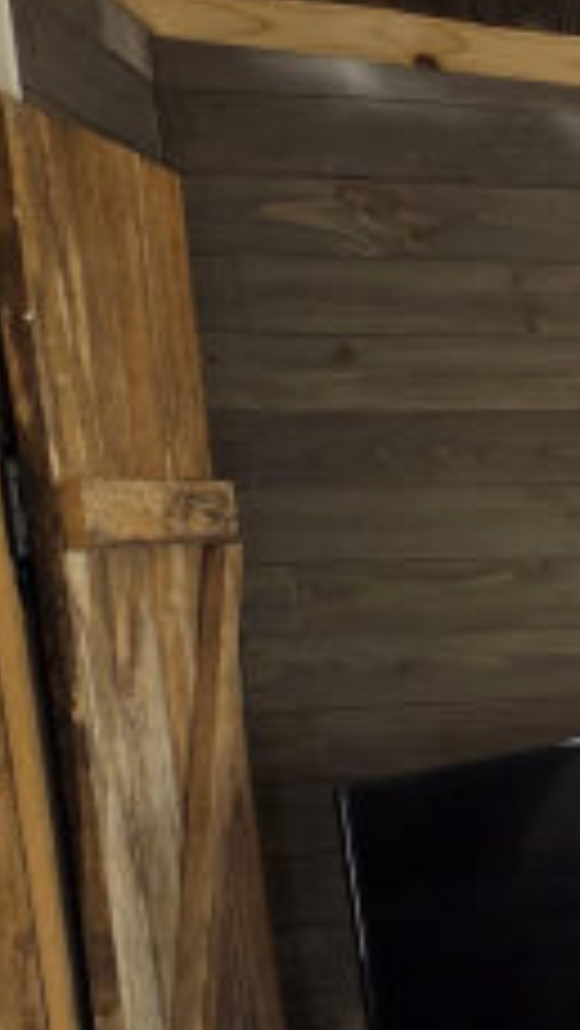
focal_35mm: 73
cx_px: 1437
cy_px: 846
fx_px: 1994
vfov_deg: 28.3
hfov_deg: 12.5
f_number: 1.8
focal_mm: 5.4
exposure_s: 1/120
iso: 40
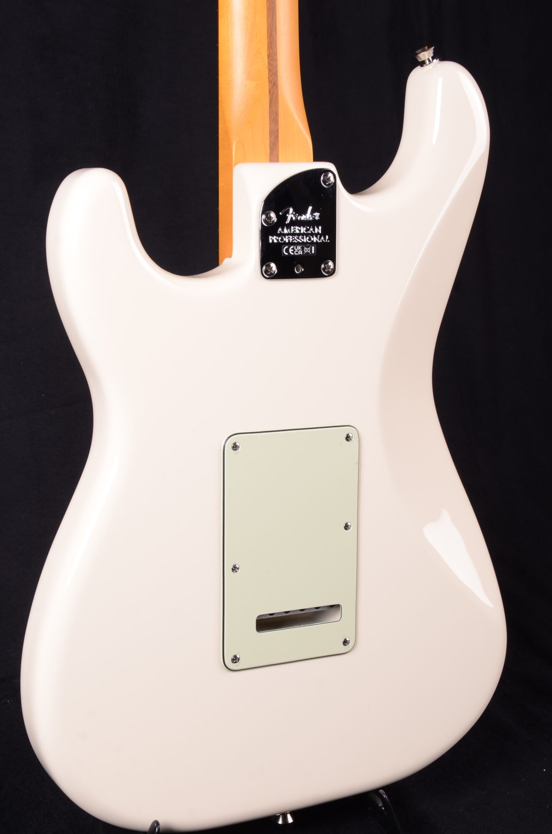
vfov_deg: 30.6
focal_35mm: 66
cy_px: 404
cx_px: 269
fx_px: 1524
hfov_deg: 20.5
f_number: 13
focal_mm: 38
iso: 200
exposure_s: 1/200
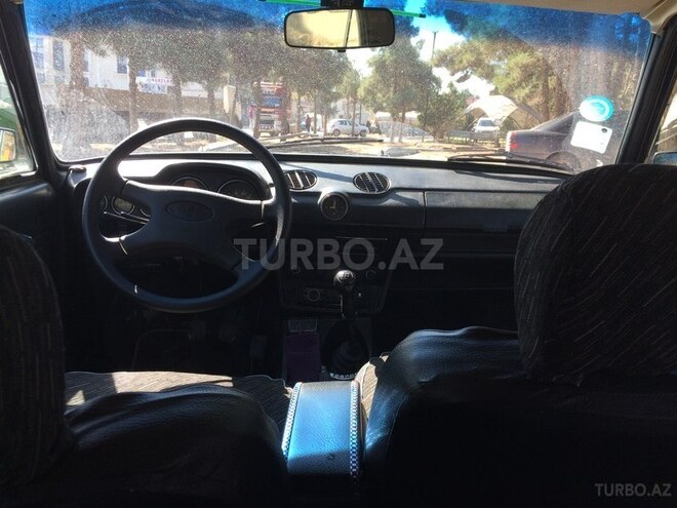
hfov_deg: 61.7
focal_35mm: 29
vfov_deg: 48.2
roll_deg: -3.5
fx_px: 567
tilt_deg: -12.3
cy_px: 254
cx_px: 338
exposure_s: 1/260
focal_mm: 4.15
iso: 32
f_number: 2.2
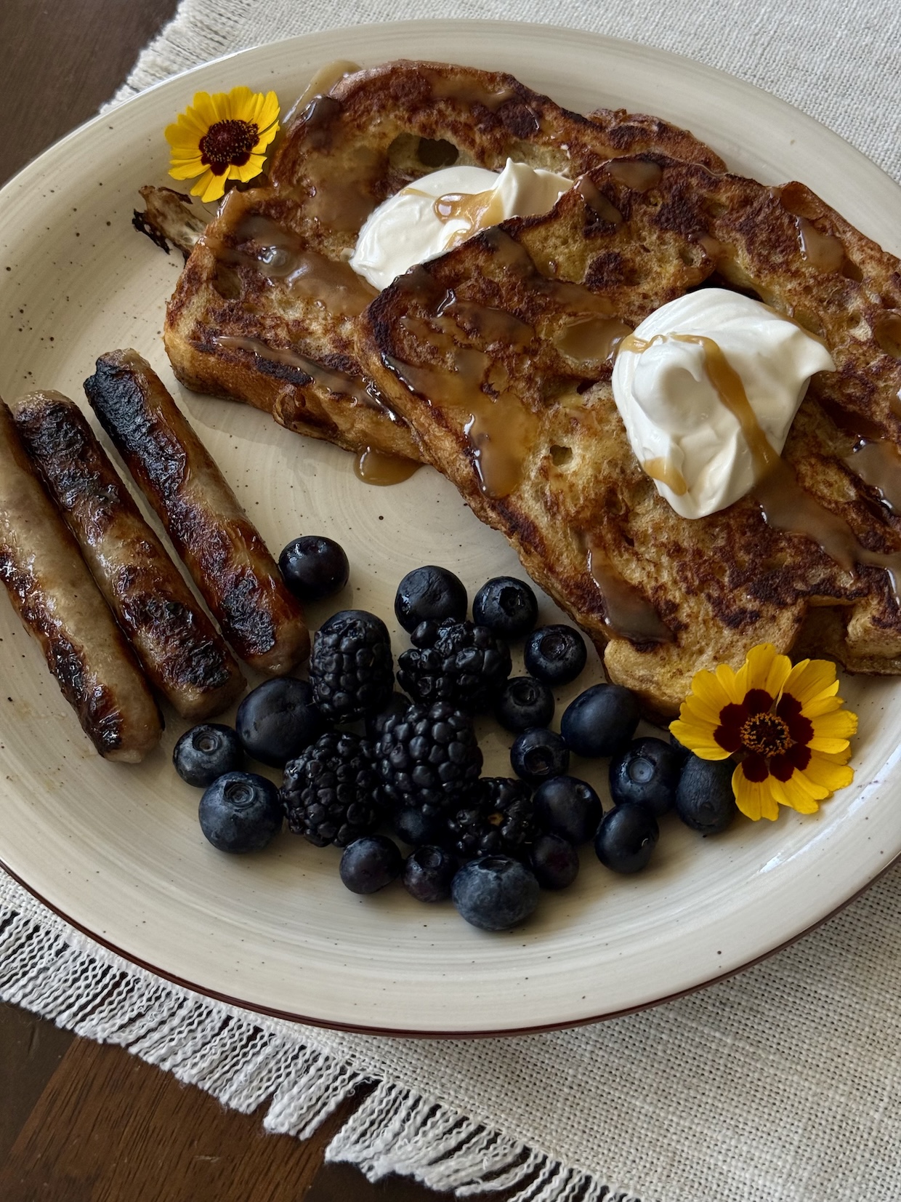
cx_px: 450
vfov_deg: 39.7
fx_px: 1666
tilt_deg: -62.3
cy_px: 601
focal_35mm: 48
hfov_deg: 30.3
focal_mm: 6.76
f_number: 1.78
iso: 80
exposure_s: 1/292
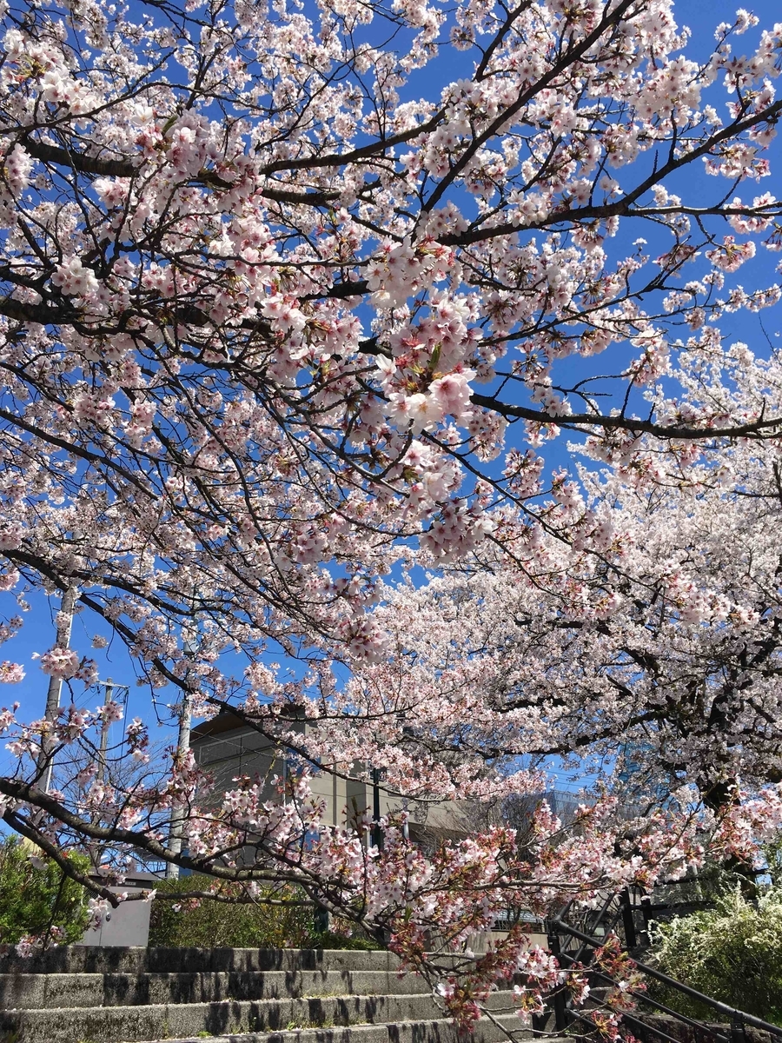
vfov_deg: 61.7
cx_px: 391
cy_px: 522
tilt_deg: +28.2
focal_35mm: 29
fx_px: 874
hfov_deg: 48.2
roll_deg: +3.1
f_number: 2.2
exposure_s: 1/1603
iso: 25
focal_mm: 4.15
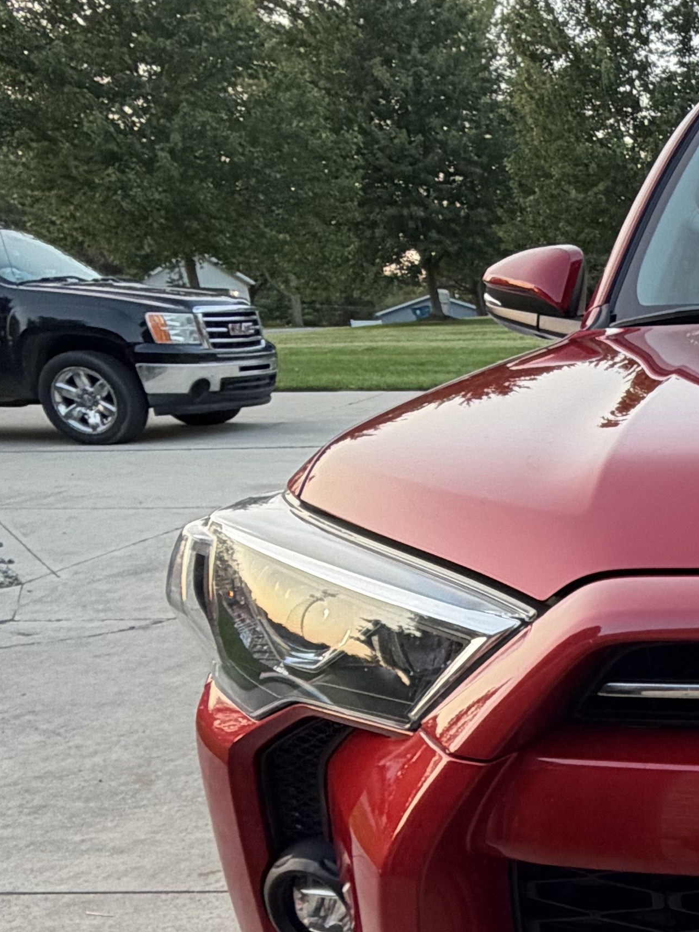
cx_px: 995
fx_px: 1265
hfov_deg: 25.0
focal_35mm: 47
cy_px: 779
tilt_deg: -19.1
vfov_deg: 38.5
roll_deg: +0.8
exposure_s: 1/121
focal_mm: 2.22
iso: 80
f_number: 2.2
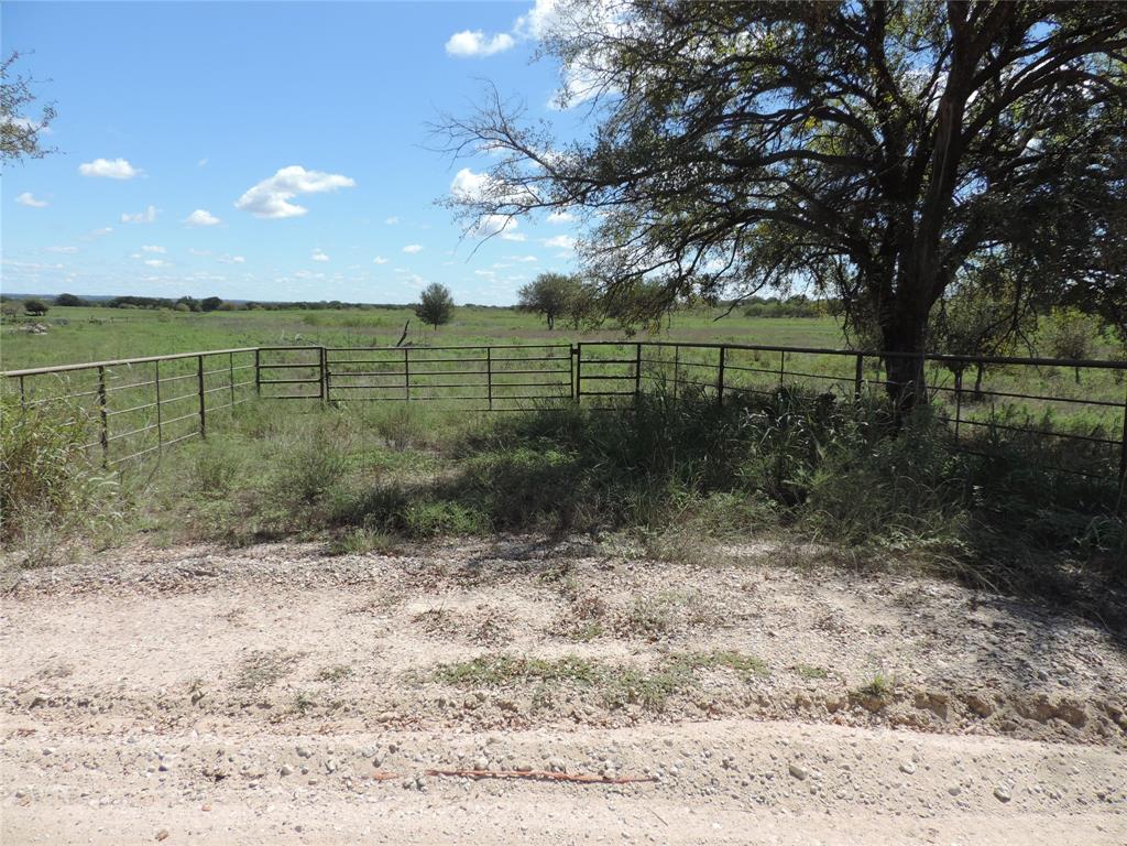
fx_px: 781
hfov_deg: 71.6
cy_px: 423
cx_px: 564
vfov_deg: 56.8
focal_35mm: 24
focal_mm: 4.3
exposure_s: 1/1000
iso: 80
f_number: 3
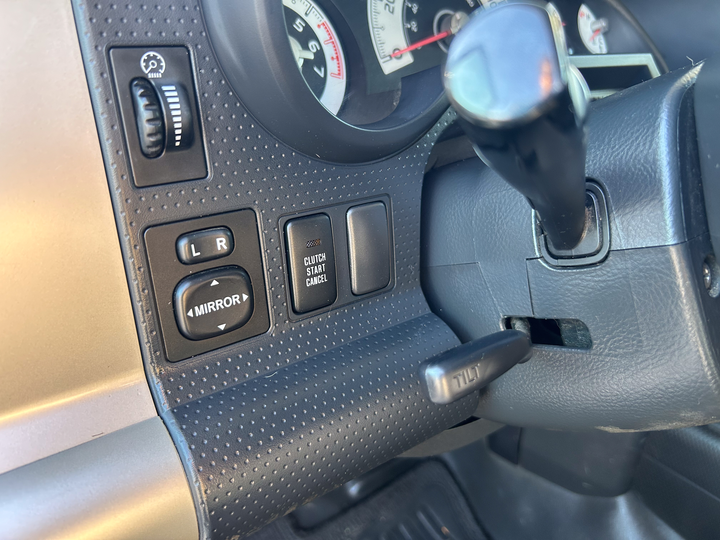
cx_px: 360
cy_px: 270
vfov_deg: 53.1
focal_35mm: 26
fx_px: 541
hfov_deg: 67.3
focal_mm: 5.7
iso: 125
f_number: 1.5
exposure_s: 1/90
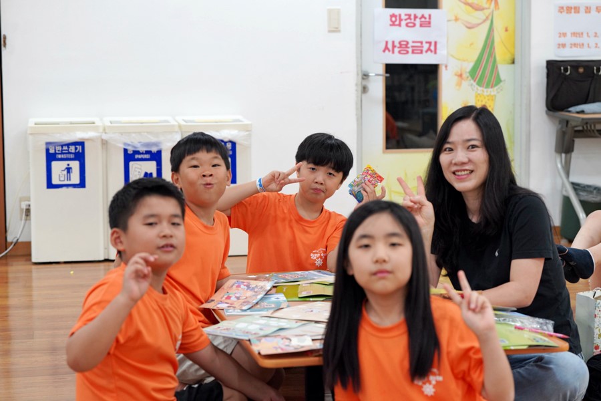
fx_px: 1169
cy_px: 200
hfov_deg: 28.8
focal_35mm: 70
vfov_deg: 19.5
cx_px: 300
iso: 1250
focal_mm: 70
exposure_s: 1/160
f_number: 4
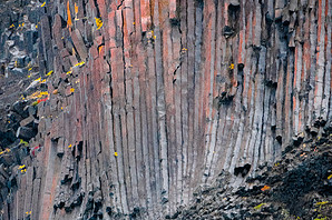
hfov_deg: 3.4
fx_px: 5573
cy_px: 169
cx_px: 166
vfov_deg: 2.3
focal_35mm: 605
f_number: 9
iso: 3200
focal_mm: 400
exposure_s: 1/100
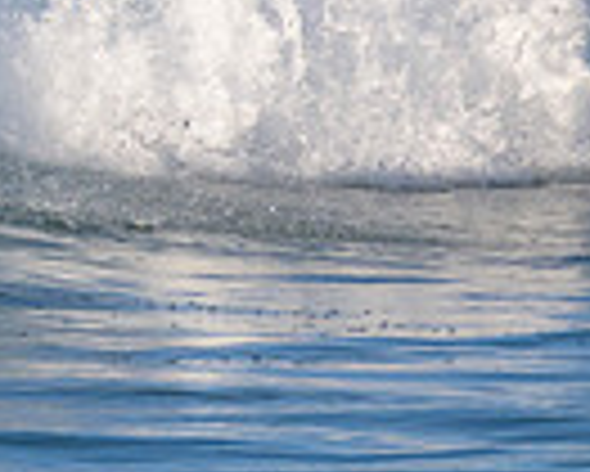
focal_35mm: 3326
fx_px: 58121
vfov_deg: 0.5
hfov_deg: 0.6
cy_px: -115
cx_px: -649
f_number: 11
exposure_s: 1/2000
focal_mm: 800
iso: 1400
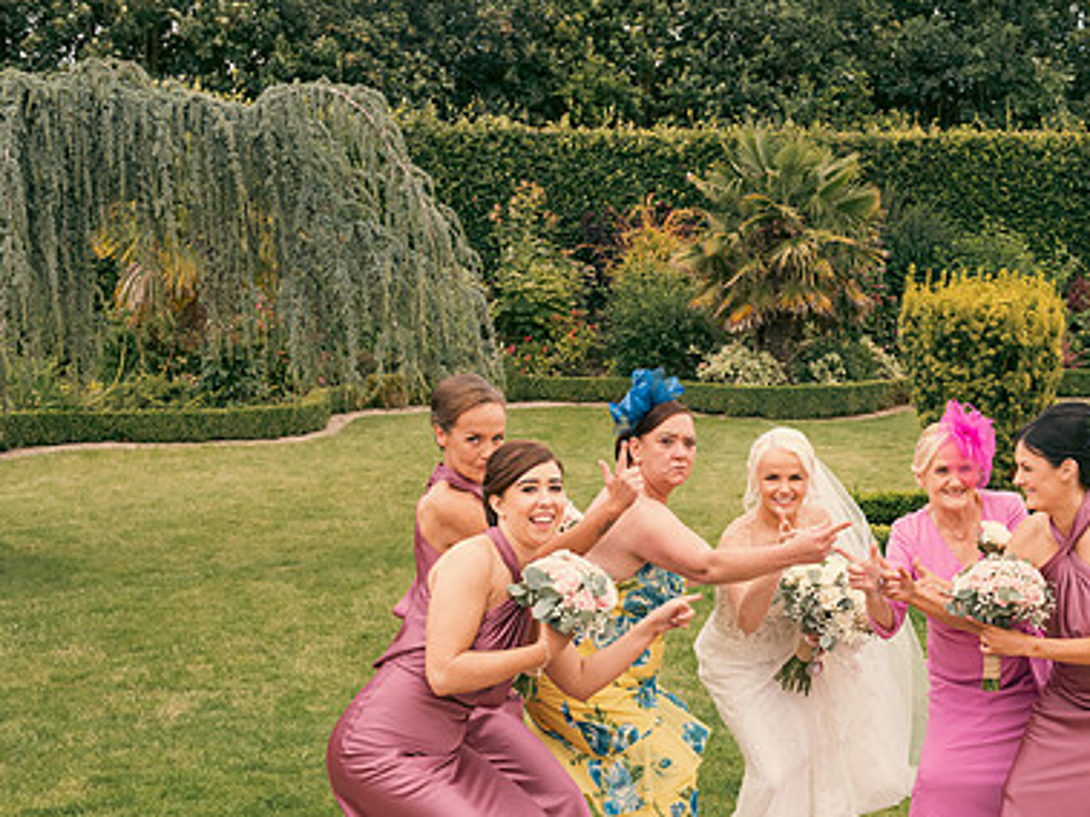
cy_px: 516
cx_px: 791
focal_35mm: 56
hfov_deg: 33.8
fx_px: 1763
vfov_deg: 26.0
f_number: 6.3
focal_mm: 38
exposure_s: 1/400
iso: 200
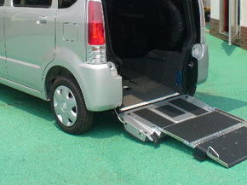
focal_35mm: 69
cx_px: 122
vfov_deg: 20.9
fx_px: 492
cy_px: 23
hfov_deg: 28.2
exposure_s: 1/320
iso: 80
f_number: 5.6
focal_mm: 6.1
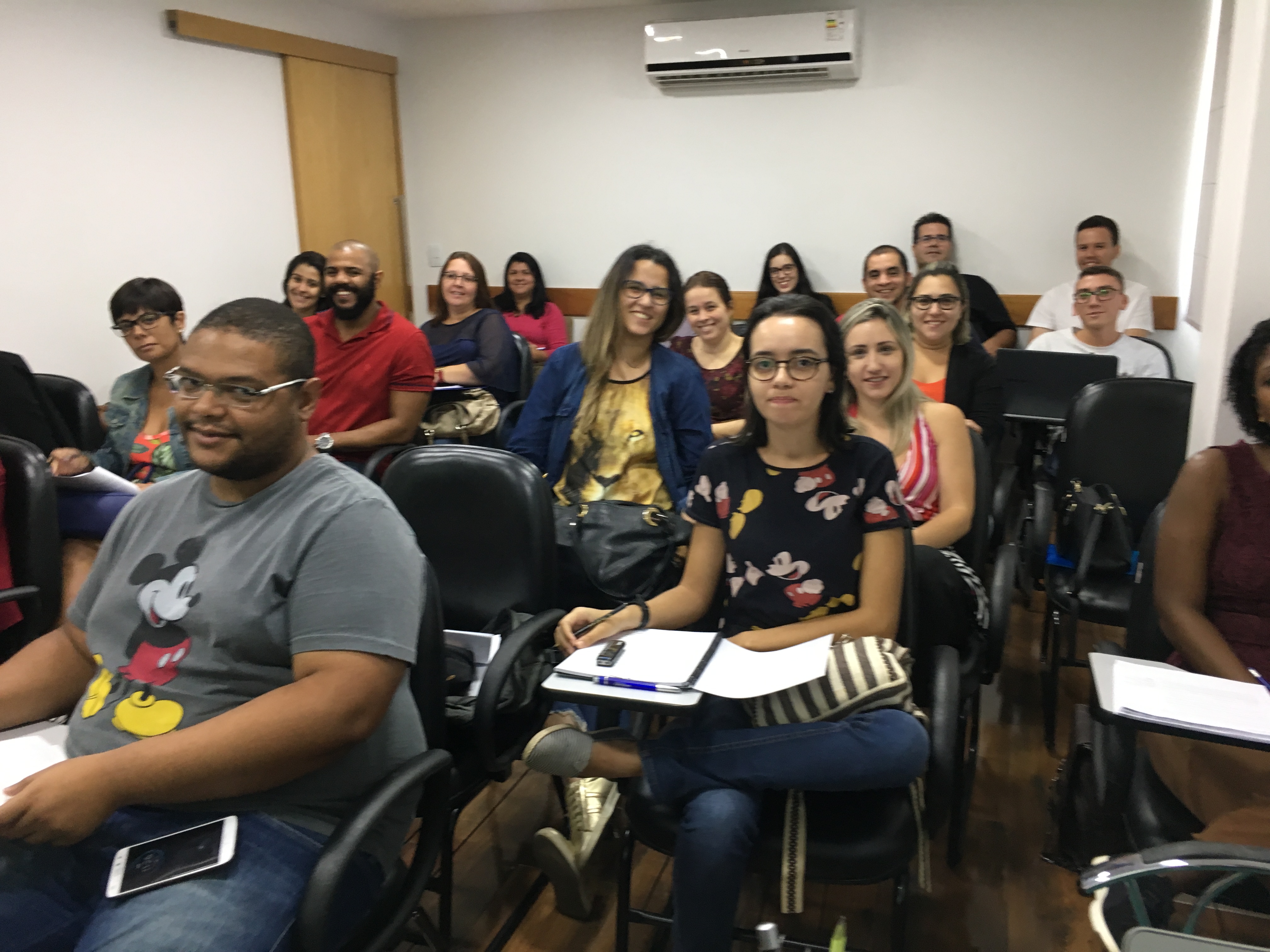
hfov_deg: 61.7
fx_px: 1064
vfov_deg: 48.2
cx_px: 635
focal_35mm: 29
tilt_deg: -12.4
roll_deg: +2.7
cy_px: 476
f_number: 2.2
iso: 80
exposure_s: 1/30
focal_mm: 4.15
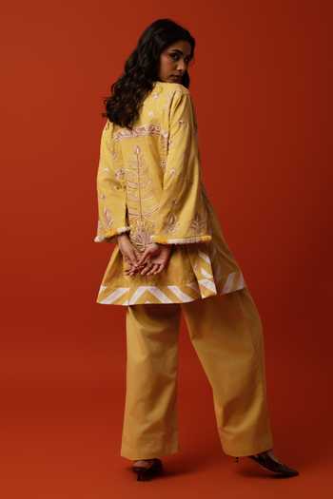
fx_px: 971
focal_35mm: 70
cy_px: 250
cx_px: 166
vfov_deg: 28.8
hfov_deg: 19.5
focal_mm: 70
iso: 125
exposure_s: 1/125
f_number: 9
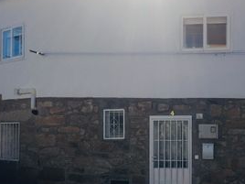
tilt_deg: +2.3
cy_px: 106
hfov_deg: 29.4
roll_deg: -1.0
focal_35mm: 65
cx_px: 178
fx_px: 460
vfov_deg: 22.6
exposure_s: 1/2747
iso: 25
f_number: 2.2
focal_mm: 4.15
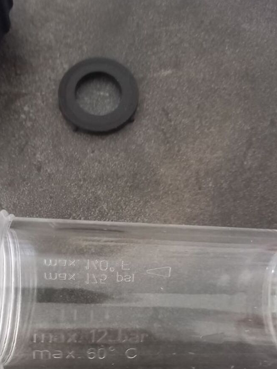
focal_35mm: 38
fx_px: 405
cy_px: 251
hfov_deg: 36.9
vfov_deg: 48.0
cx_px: 74
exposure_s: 1/20
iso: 1000
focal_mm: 4.65
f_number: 1.8
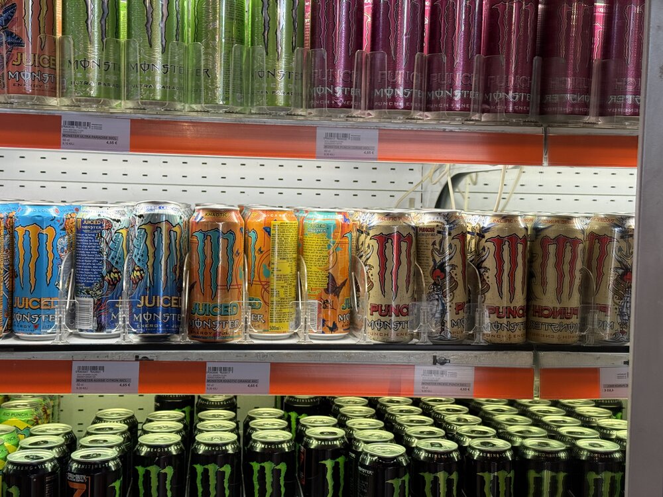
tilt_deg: -3.3
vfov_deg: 30.3
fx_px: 919
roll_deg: +0.9
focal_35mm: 48
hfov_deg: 39.7
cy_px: 248
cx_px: 332
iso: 50
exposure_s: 1/124
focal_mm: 6.76
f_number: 1.78
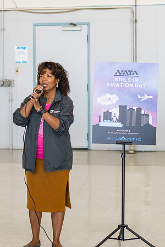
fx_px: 773
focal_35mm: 112
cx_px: 34
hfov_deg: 12.1
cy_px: 124
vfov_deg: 18.2
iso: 250
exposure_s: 1/320
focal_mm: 50
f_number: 2.2
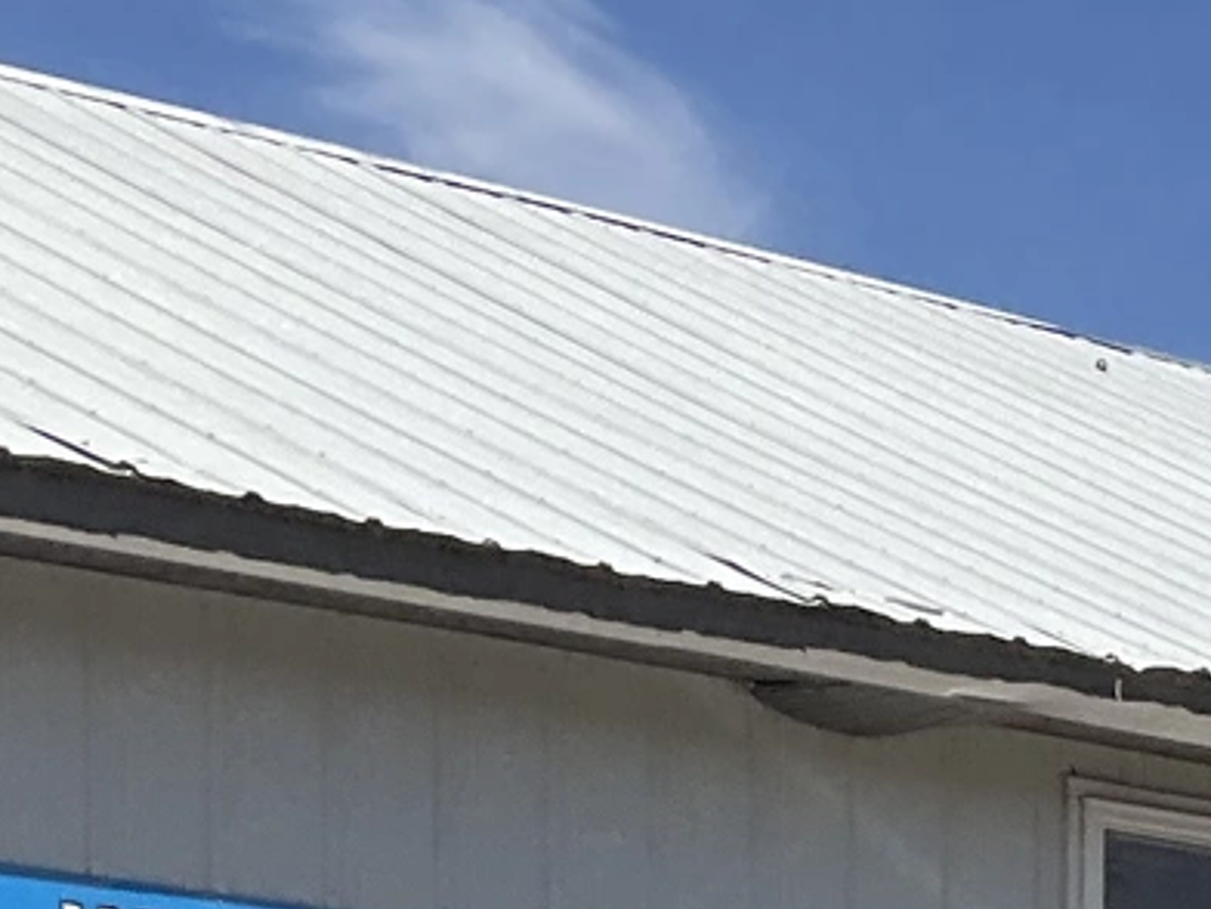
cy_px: 2170
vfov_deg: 9.0
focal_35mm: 148
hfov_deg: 13.0
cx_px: 1495
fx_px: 5178
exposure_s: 1/2320
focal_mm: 3
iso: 25
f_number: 1.8
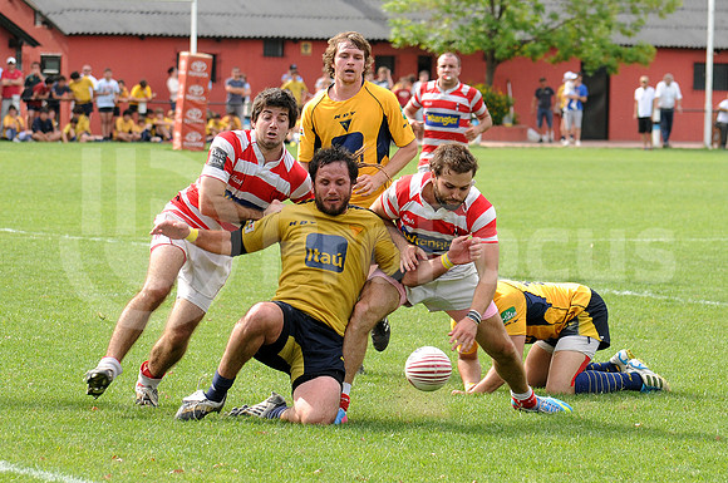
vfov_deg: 9.3
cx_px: 364
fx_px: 2968
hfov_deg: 14.0
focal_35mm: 147
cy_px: 242
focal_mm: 98
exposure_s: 1/640
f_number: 4.5
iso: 320
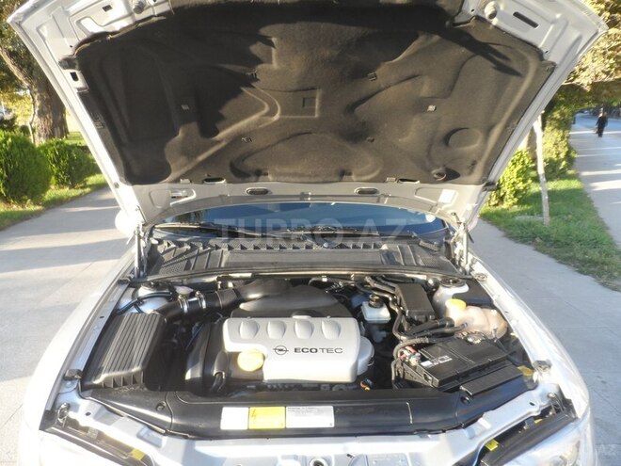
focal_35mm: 24
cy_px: 233
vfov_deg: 56.8
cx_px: 310
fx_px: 431
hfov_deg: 71.6
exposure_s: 1/90
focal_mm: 4
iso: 80
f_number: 3.2
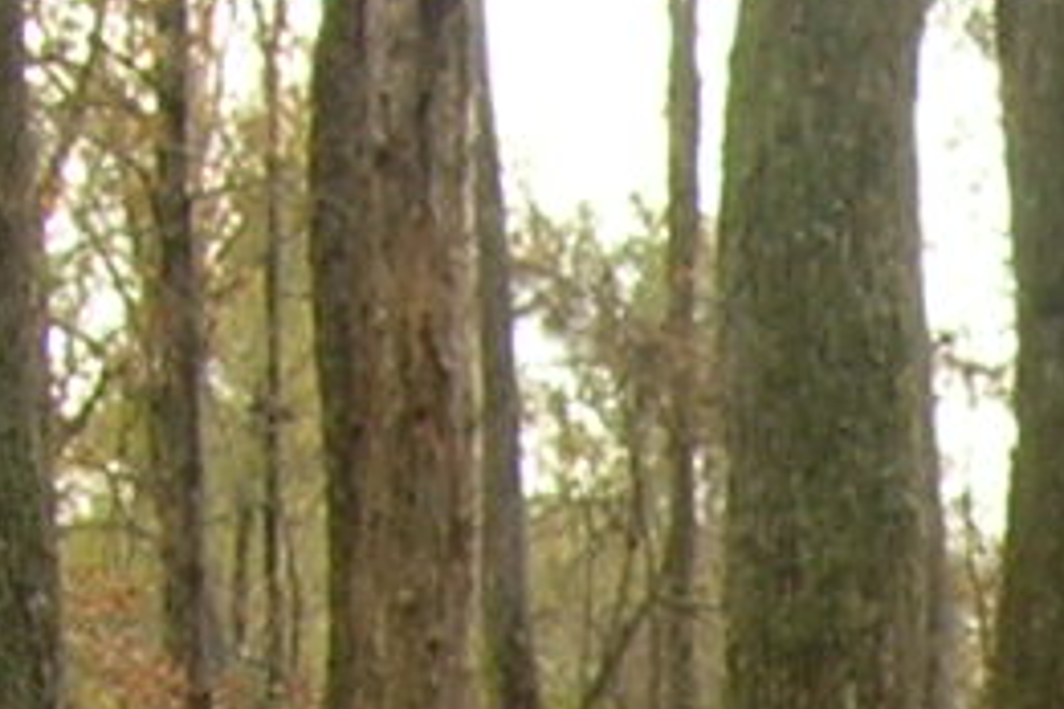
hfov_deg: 7.0
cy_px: 1797
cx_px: 2585
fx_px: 8186
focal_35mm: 277
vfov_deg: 4.8
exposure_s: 1/67.3
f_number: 4.9
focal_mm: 5.7
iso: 50
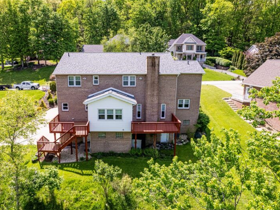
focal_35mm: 24
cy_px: 105
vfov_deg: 56.8
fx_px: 194
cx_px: 125
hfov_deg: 71.4
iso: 100
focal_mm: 8.38
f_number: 2.8
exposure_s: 1/1000
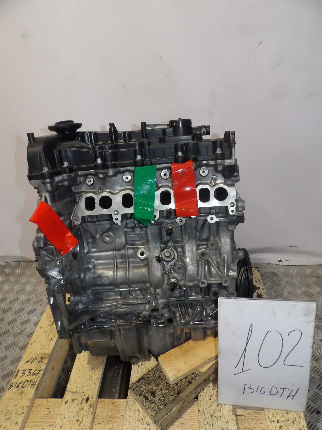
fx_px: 298
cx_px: 161
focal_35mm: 24
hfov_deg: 56.8
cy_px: 215
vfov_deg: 71.6
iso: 200
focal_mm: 4.3
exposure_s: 1/60
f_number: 3.2
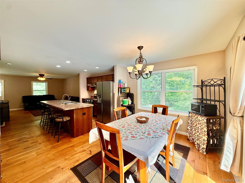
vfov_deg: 85.7
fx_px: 99
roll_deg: +0.9
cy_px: 92
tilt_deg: -1.0
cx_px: 122
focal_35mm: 14
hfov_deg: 102.1
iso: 50
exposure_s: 1/99
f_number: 2.2
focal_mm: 2.22
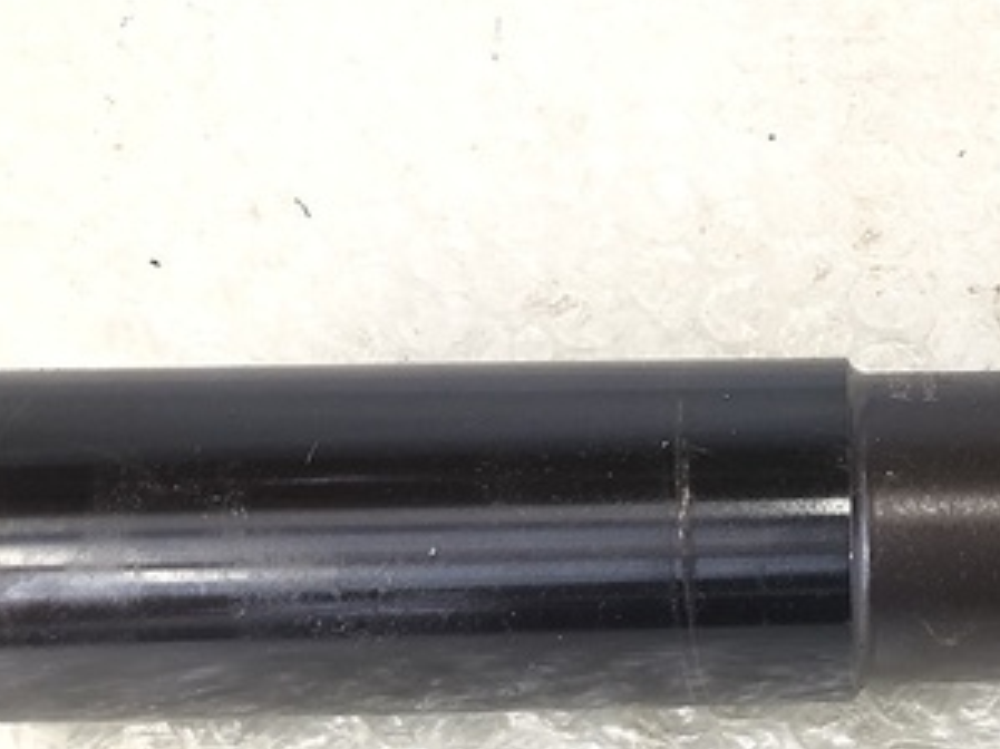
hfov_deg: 30.6
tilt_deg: -57.8
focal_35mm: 60
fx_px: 1733
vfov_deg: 24.3
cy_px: 515
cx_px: 923
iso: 40
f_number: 1.8
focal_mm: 3.99
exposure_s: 1/17
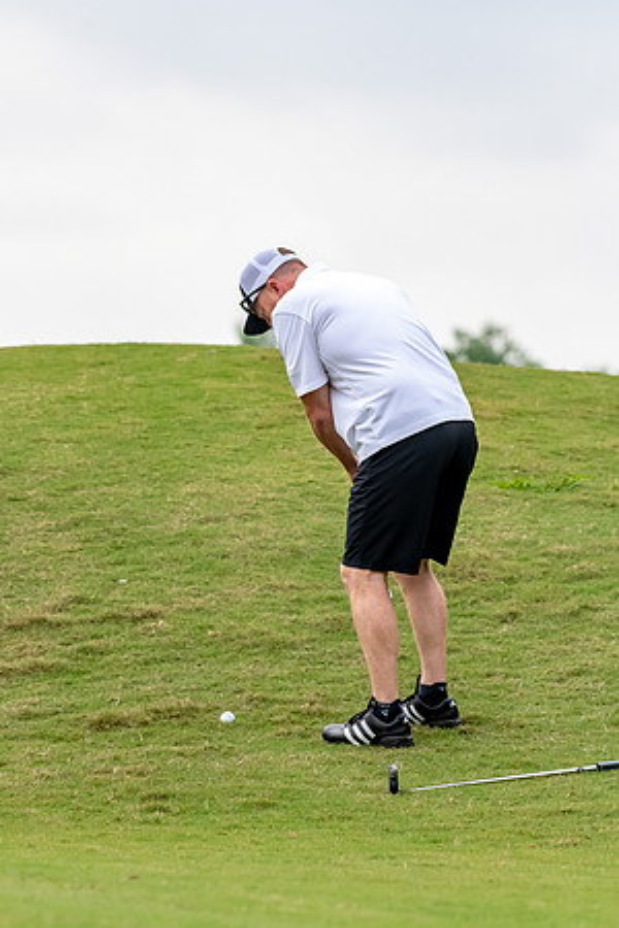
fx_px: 7737
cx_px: 310
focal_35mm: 300
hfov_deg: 4.6
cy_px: 464
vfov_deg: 6.9
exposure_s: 1/2000
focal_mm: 200
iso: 1400
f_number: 5.6
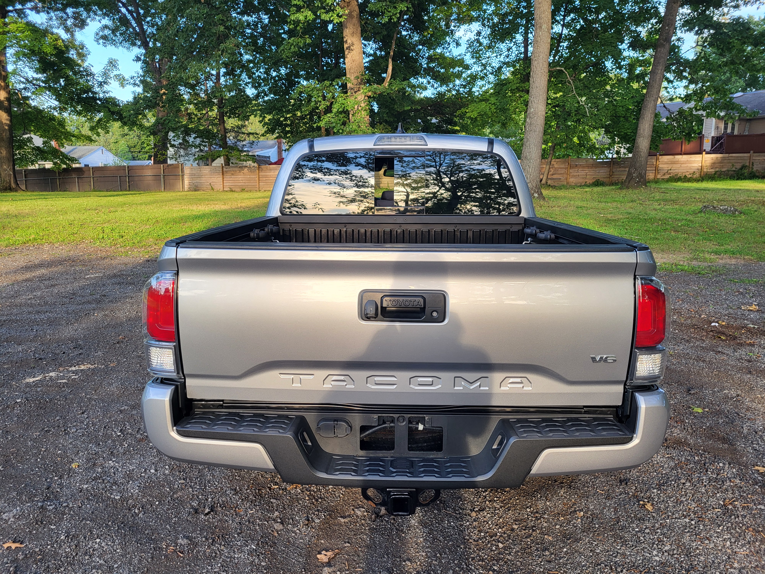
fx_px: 575
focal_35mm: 26
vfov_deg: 53.1
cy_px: 287
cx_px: 382
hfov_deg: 67.3
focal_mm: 5.4
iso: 40
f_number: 1.8
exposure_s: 1/151
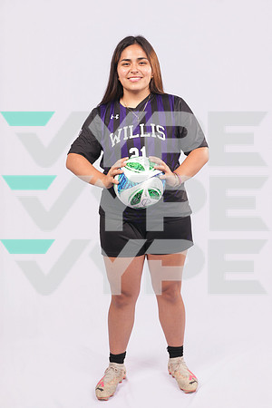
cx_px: 136
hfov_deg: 29.2
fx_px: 521
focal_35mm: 46
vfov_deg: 42.7
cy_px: 204
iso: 160
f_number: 7.1
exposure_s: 1/200
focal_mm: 46
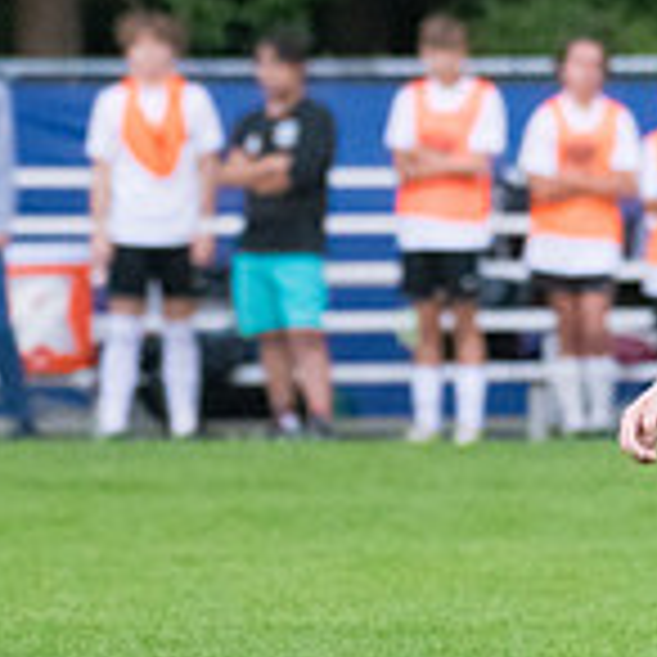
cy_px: 286
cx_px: 864
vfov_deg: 2.2
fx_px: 17372
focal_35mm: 809
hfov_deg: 2.2
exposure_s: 1/2000
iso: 6400
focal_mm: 240
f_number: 5.6
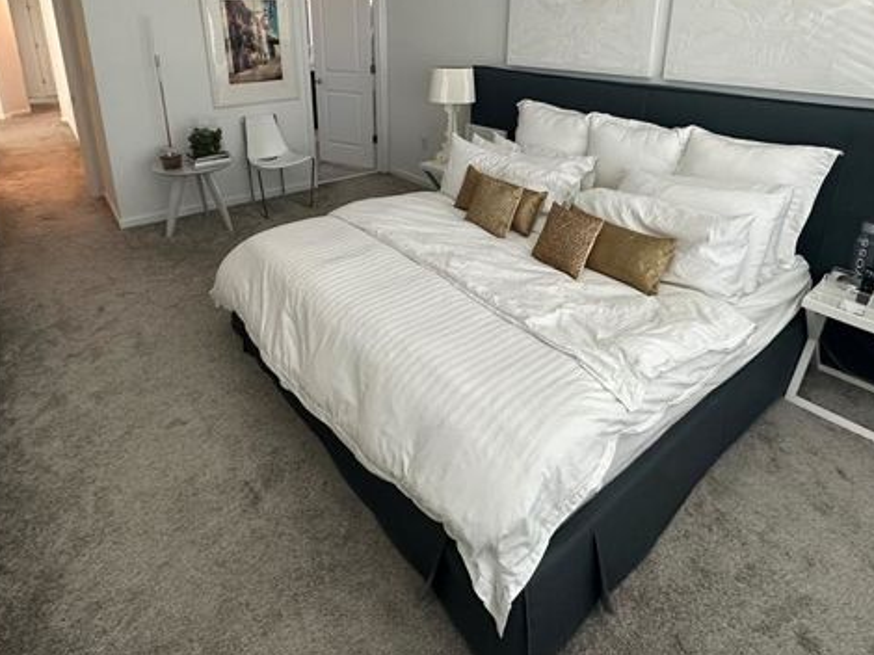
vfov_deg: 60.3
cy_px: 171
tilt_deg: -16.7
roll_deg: -0.3
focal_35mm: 21
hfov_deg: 79.0
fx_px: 530
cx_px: 423
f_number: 2.2
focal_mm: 2.22
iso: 250
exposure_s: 1/120
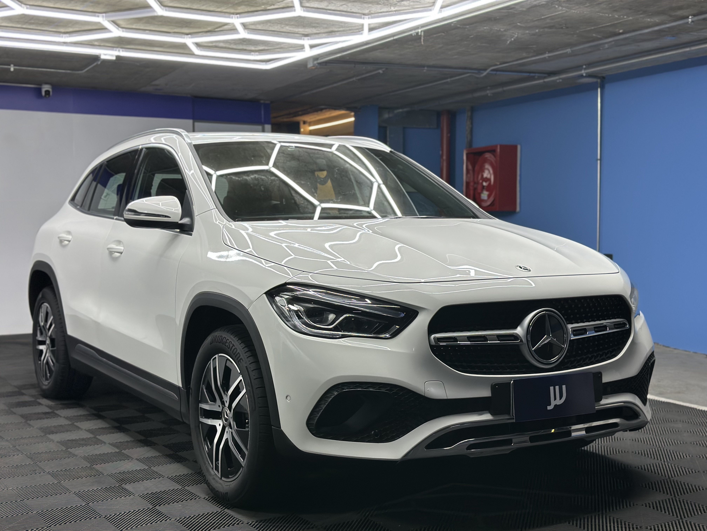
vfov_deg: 30.3
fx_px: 980
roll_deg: +0.4
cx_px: 354
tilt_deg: -3.2
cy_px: 266
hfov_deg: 39.7
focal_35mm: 48
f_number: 1.78
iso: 64
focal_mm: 6.86
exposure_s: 1/100
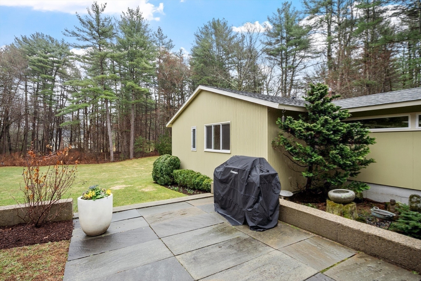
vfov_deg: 67.4
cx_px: 210
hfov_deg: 90.0
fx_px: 211
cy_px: 140
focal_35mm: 18
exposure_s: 1/60
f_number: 7.1
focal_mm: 12
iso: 160
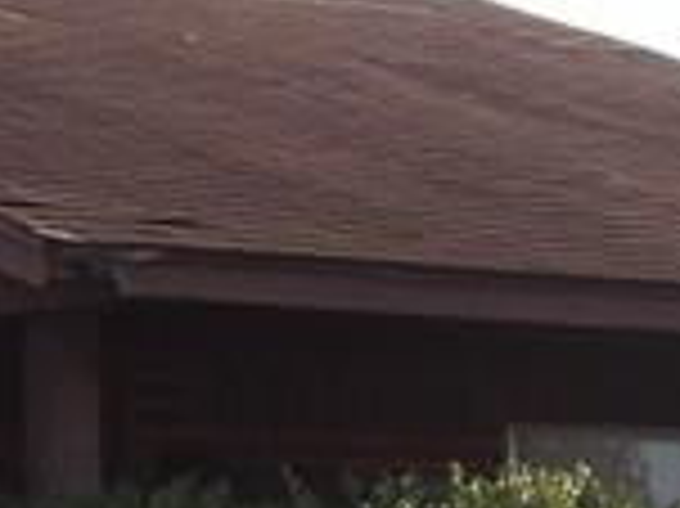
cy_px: 782
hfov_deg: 7.5
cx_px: 63
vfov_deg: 5.6
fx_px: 5182
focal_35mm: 264
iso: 158
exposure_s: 1/791
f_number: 3.7
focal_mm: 7
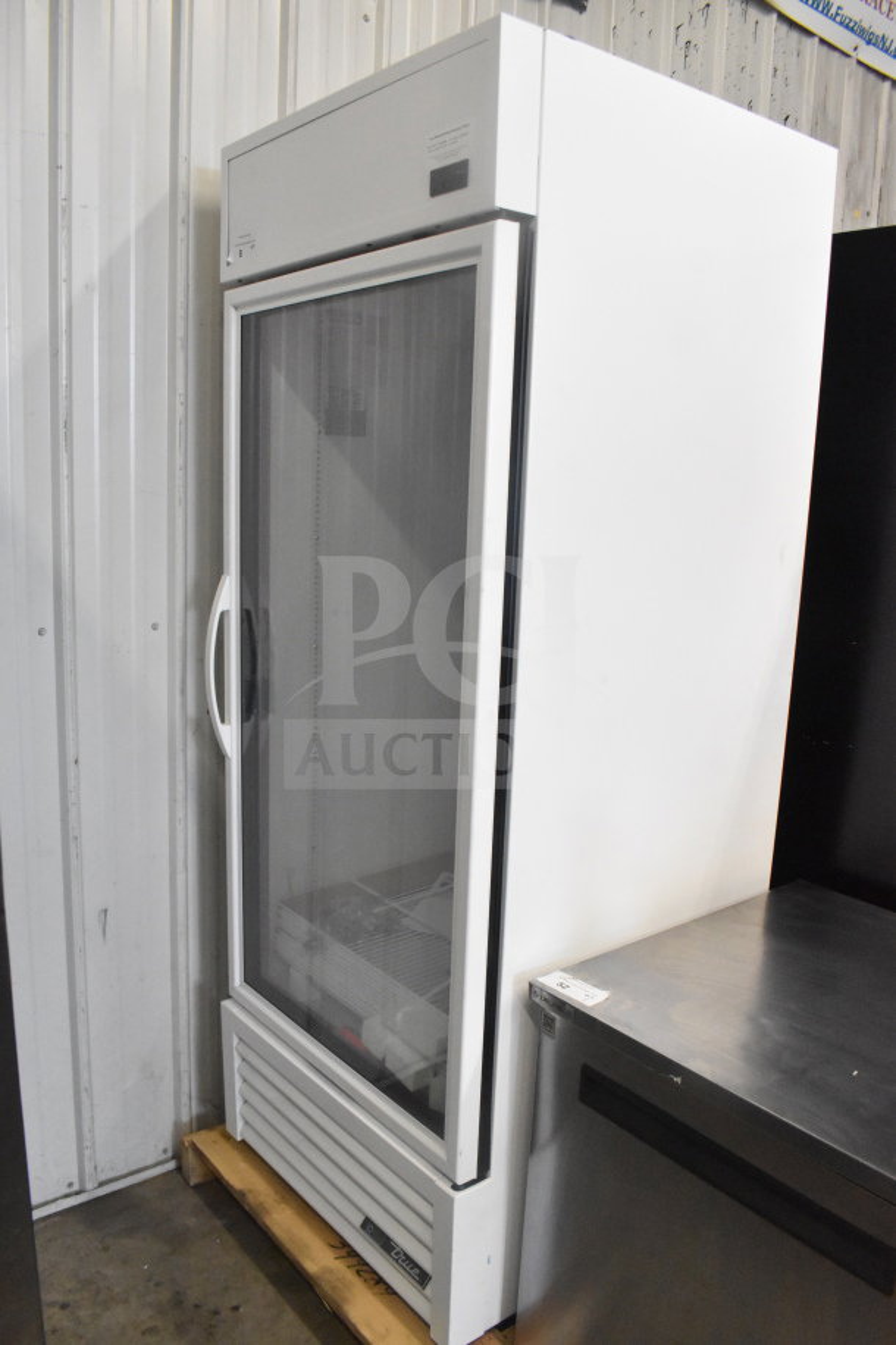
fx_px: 1008
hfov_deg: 47.9
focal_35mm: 27
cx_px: 448
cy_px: 672
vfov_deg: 67.4
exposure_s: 1/200
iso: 6400
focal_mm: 18
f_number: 7.1
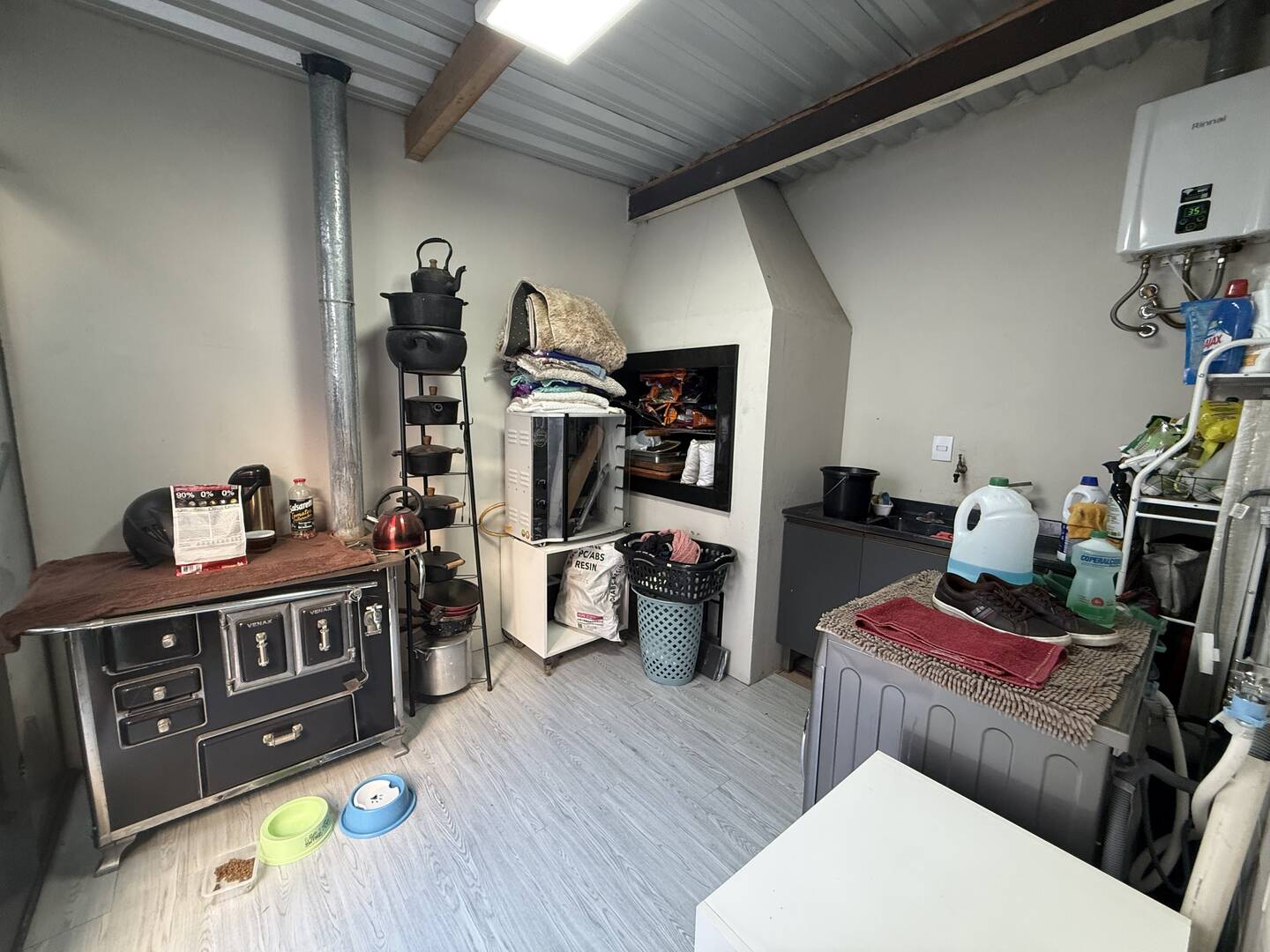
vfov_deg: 85.7
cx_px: 635
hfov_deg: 102.1
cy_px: 476
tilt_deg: -8.1
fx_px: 514
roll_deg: -2.2
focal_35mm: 14
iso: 320
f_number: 2.2
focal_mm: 2.22
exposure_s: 1/76
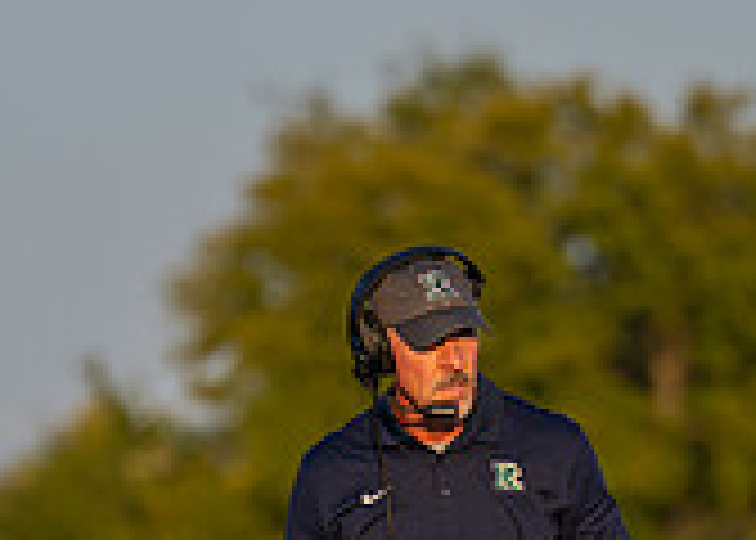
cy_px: 752
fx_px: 16103
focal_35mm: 750
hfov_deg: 2.7
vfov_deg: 1.9
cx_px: 577
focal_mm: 200
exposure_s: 1/1250
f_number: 2.8
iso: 125
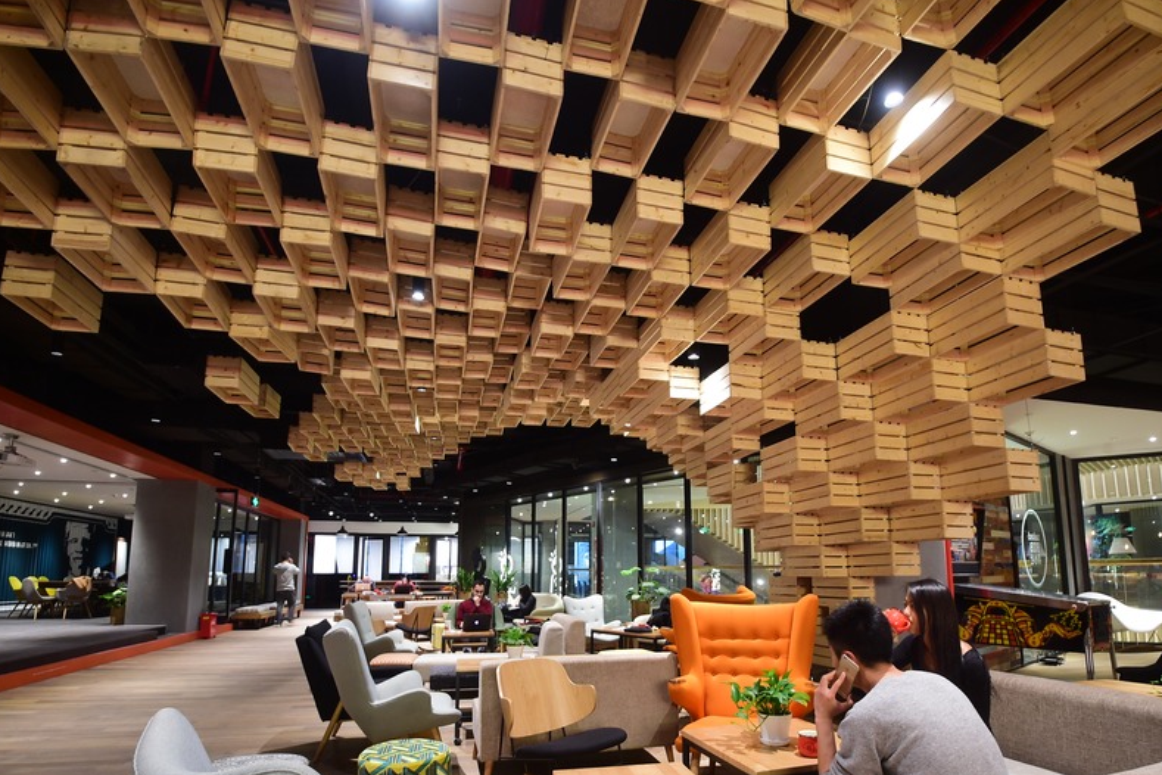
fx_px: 613
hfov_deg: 86.9
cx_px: 601
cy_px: 485
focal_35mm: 19
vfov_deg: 63.6
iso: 2000
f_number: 9
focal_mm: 15
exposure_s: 1/8
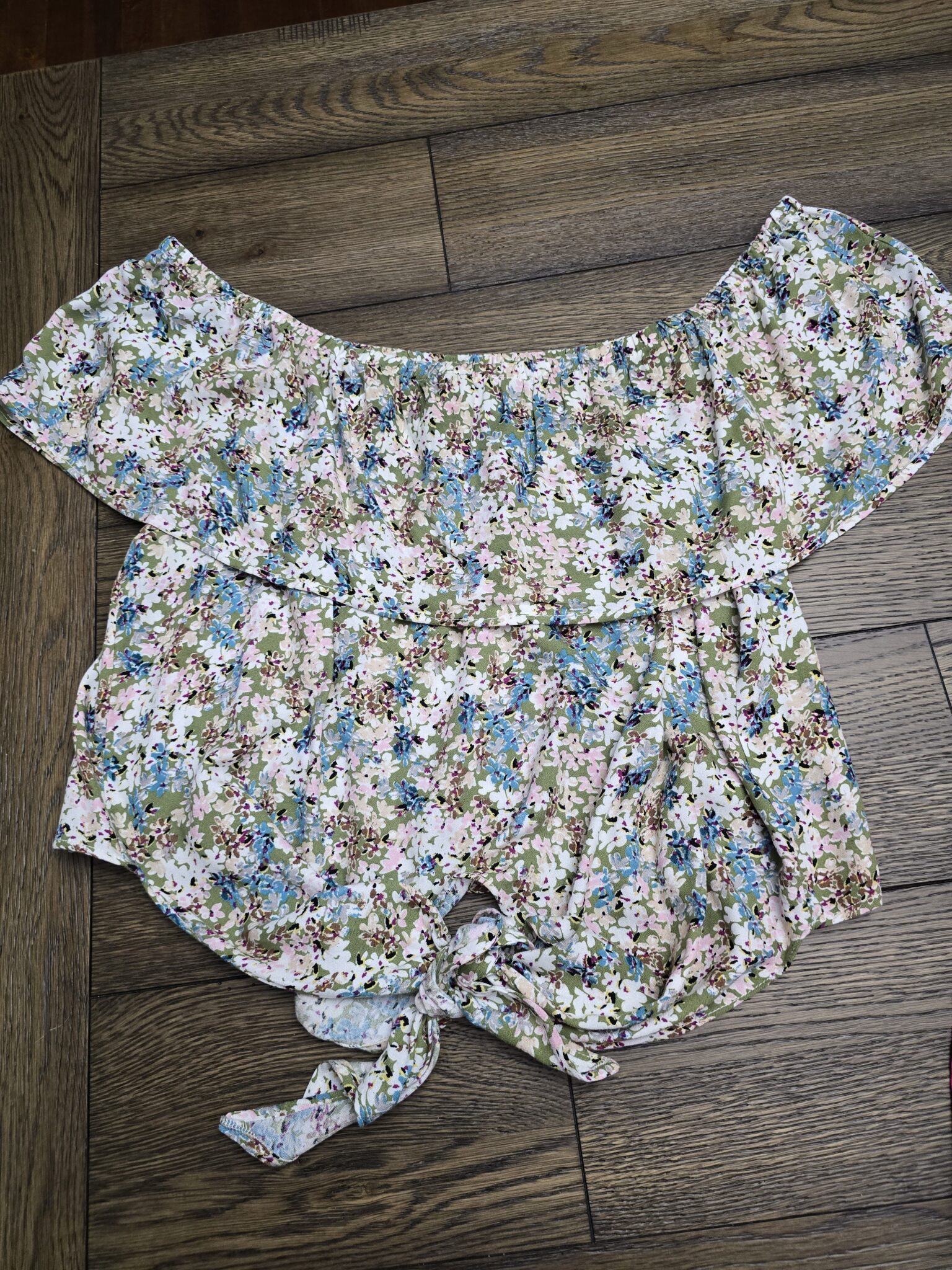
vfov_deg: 73.9
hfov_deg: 58.9
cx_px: 476
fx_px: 843
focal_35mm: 23
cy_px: 635
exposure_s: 1/120
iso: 400
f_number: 1.7
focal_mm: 6.3
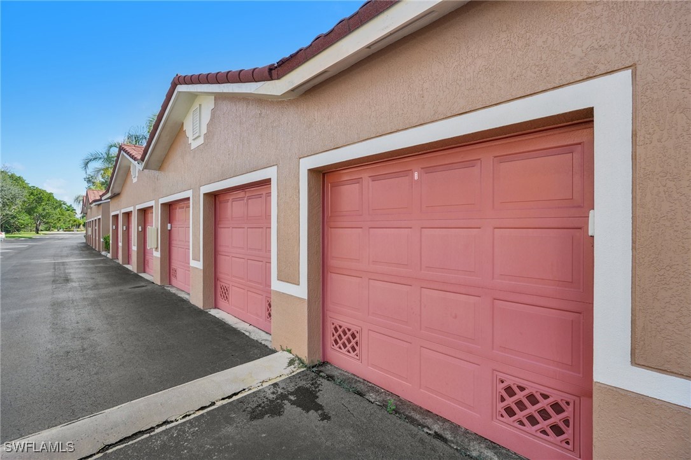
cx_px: 346
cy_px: 230
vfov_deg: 72.0
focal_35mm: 16
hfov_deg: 95.0
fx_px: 317
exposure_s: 1/250
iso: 400
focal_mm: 16.5
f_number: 8
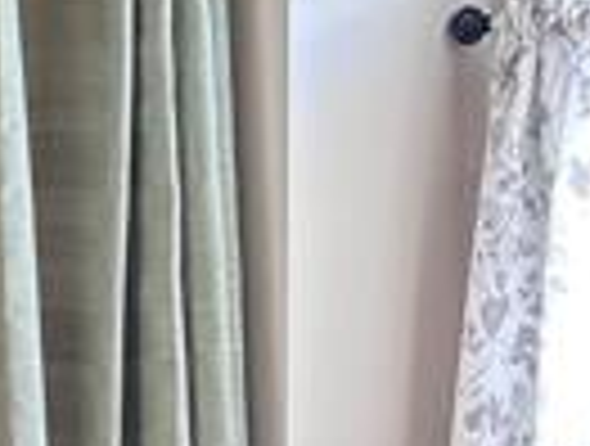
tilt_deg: -9.4
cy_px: 761
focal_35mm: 187
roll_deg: +0.6
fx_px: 3196
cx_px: -9
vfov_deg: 7.8
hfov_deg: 10.5
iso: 125
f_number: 1.78
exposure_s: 1/120
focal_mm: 6.86
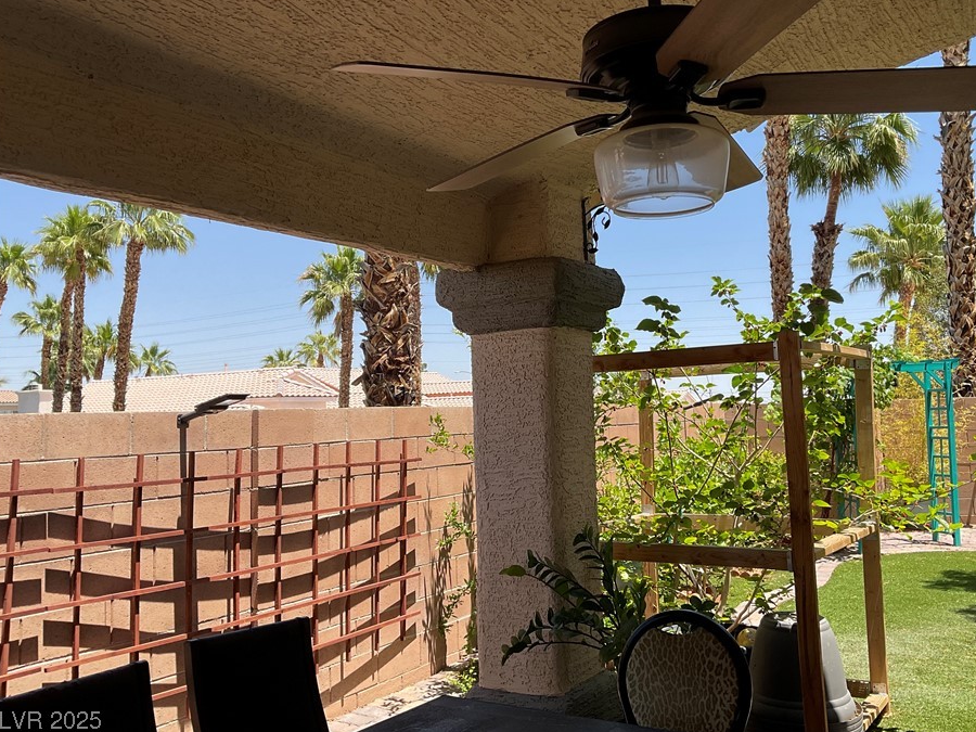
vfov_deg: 42.9
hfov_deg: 55.2
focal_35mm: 33
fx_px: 930
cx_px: 548
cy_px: 329
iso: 16
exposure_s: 1/1035
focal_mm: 3
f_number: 1.8
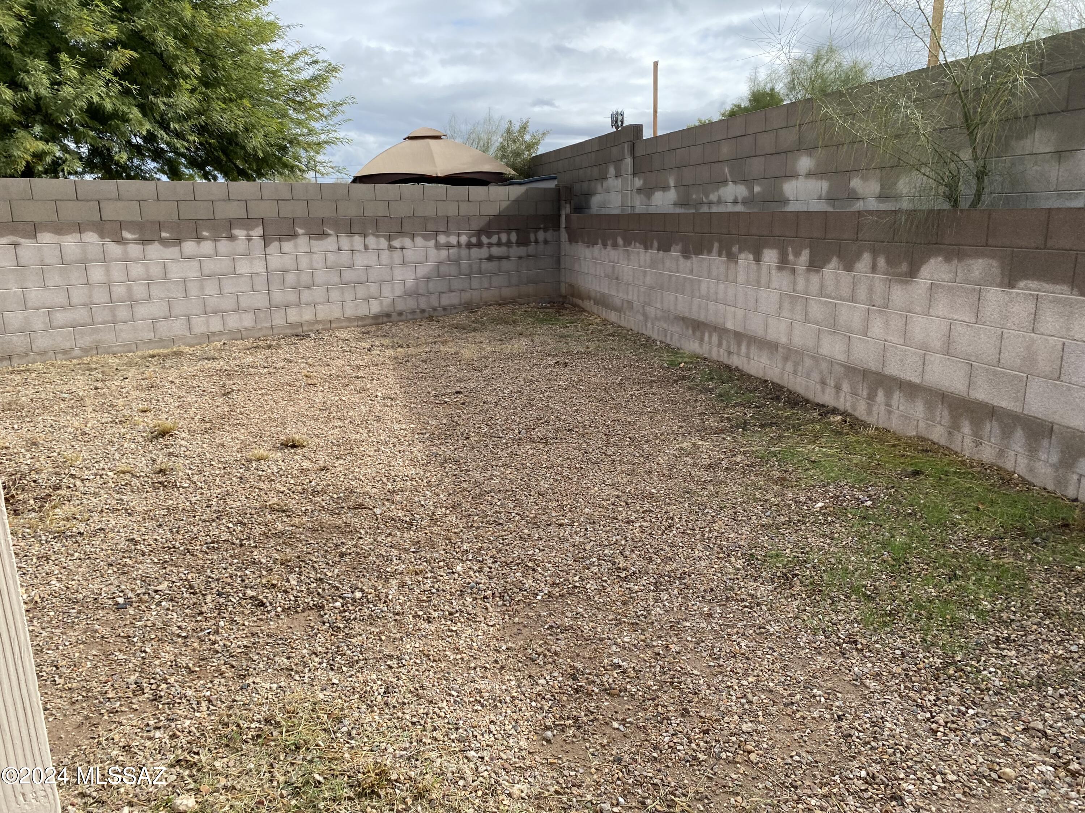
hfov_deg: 67.3
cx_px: 542
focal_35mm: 26
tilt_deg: -12.8
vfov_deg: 53.1
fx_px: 815
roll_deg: -1.3
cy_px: 406
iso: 32
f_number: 1.8
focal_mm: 4.25
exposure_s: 1/1585
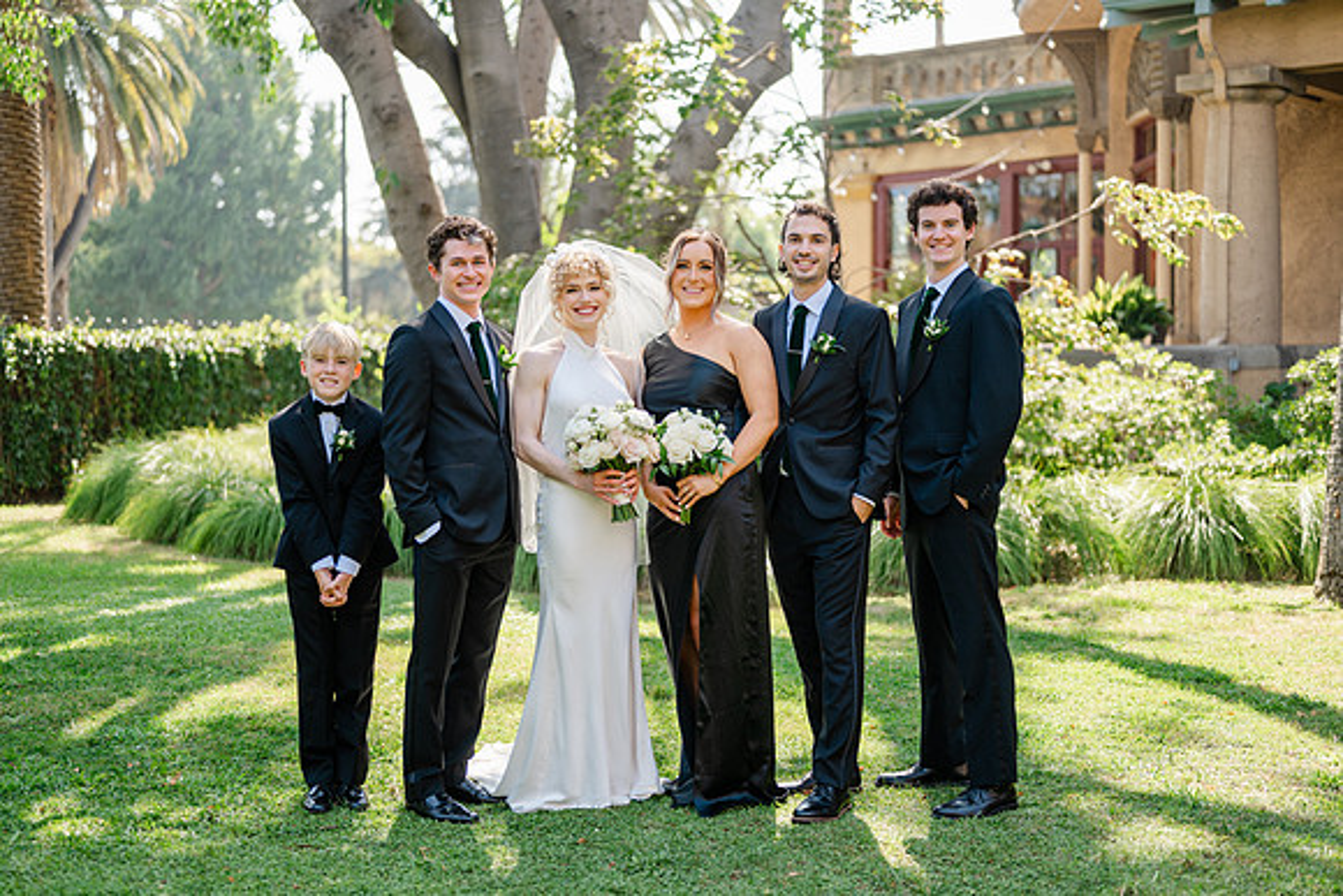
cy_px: 448
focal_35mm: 50
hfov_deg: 39.6
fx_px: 1866
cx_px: 672
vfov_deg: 27.0
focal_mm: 50
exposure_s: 1/1000
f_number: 1.8
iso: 64
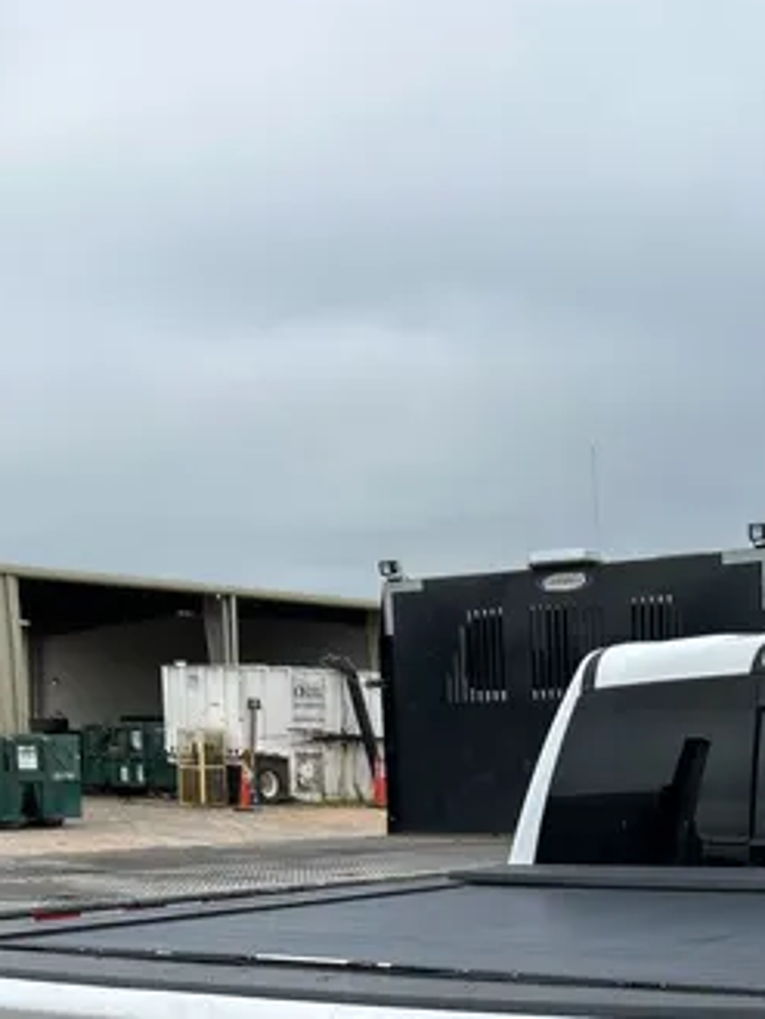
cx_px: 647
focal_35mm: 58
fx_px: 1708
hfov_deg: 24.7
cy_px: 1113
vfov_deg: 29.9
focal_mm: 5.7
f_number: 1.5
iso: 50
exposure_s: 1/2632
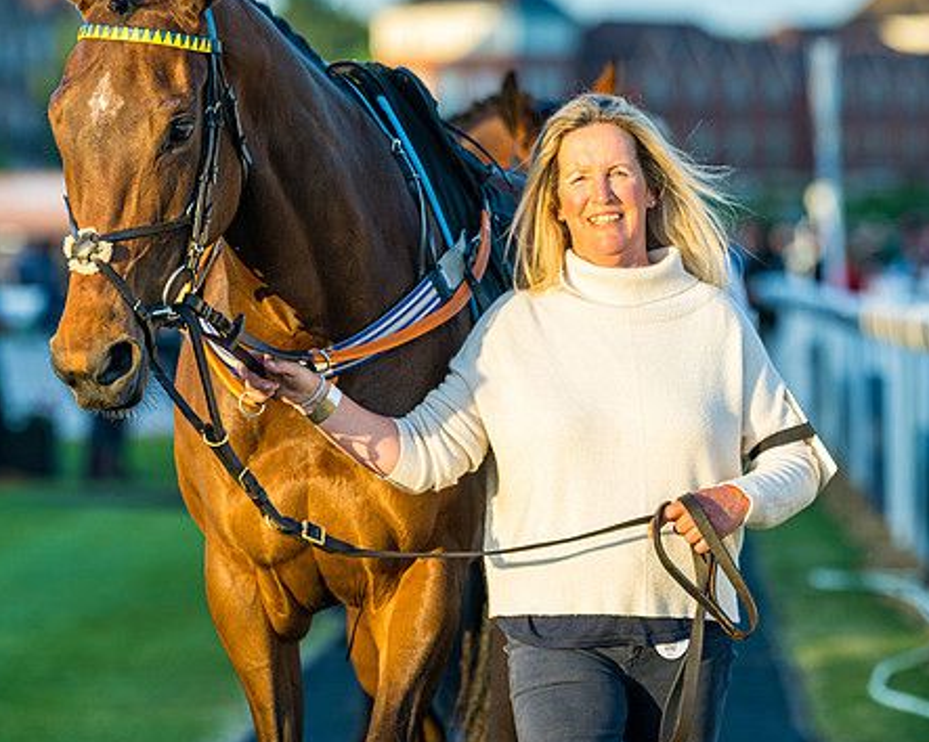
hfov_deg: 6.0
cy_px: 258
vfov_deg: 4.8
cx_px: 409
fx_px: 8849
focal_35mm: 322
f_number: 4
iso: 400
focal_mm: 185
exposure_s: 1/640
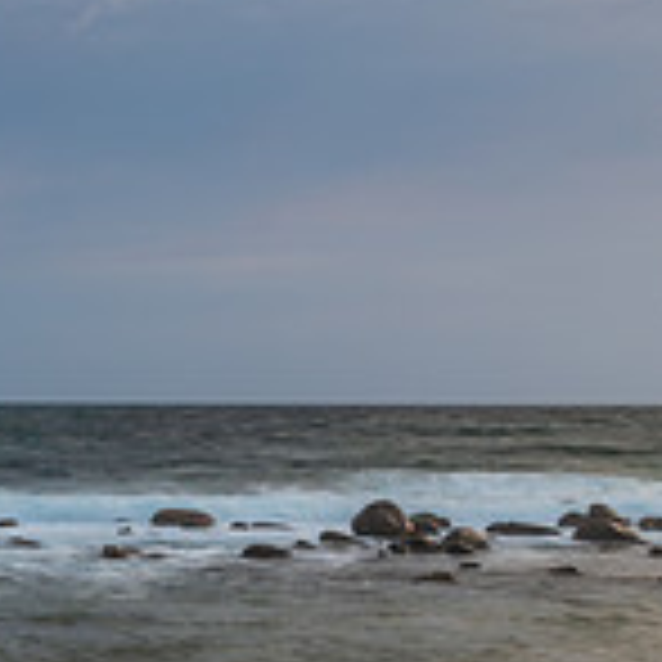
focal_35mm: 81
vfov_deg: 21.1
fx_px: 1753
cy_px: 119
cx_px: -275
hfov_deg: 19.2
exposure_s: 1/1.25
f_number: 9
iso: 31
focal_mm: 24
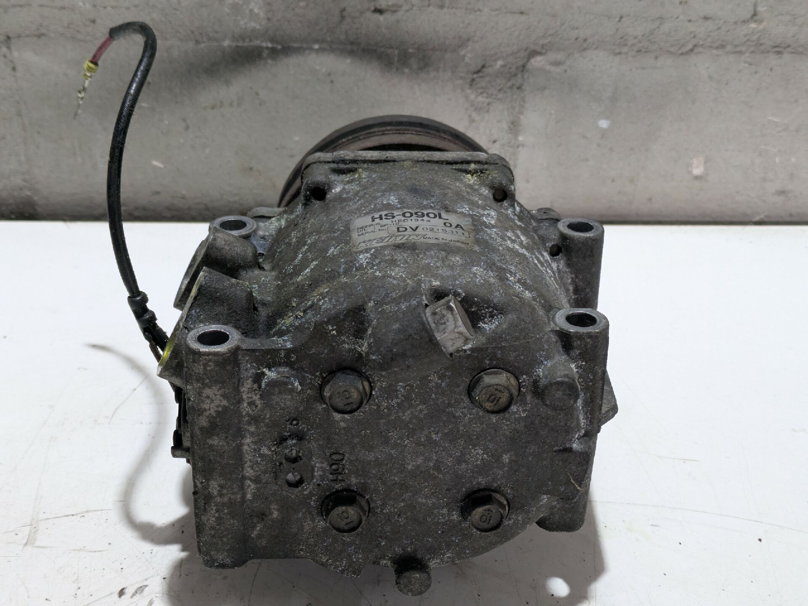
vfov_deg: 28.6
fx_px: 1190
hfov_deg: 37.5
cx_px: 404
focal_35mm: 51
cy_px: 303
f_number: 1.89
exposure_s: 1/100
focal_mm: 5.43
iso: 185
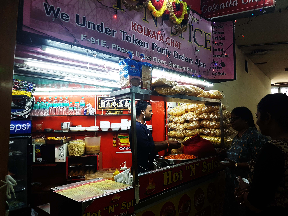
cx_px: 144
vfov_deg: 53.1
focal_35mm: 26
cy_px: 108
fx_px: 216
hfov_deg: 67.3
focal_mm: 4.2
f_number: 1.7
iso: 80
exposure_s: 1/50
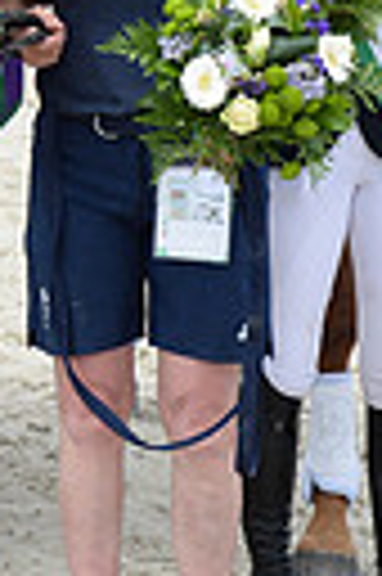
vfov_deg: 9.4
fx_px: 3463
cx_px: -629
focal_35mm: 217
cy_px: 45
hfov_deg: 6.0
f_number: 5.6
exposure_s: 1/3200
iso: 1250
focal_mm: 48
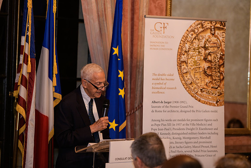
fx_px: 941
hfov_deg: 15.2
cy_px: 84
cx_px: 126
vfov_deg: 10.2
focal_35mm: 135
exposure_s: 1/100
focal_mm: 135
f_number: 3.2
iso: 1250
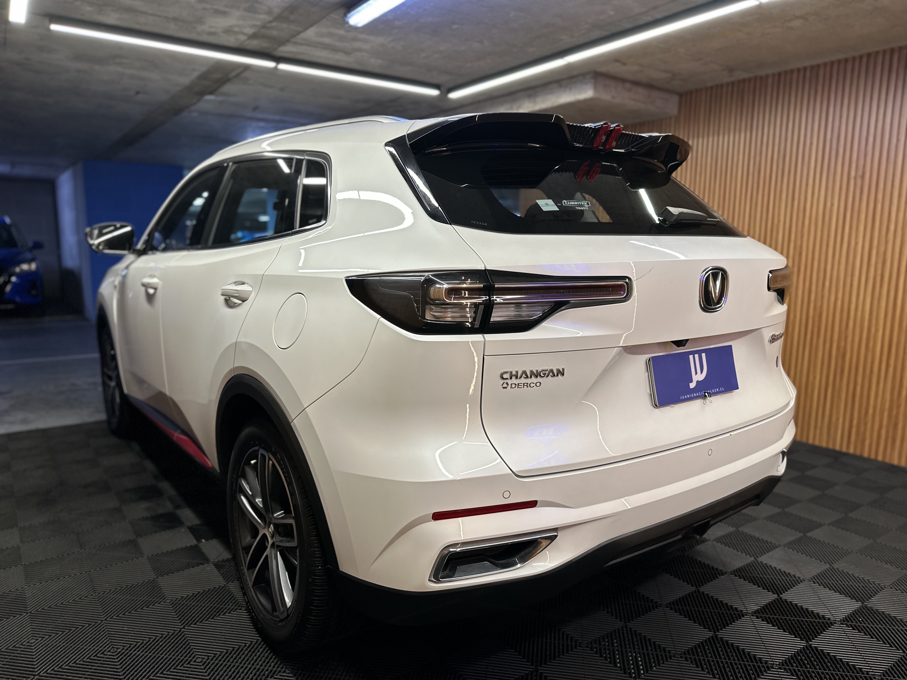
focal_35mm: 24
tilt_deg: -8.3
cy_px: 340
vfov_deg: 56.8
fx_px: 629
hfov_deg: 71.6
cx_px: 454
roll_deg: -0.4
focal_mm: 6.86
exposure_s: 1/100
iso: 160
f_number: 1.78
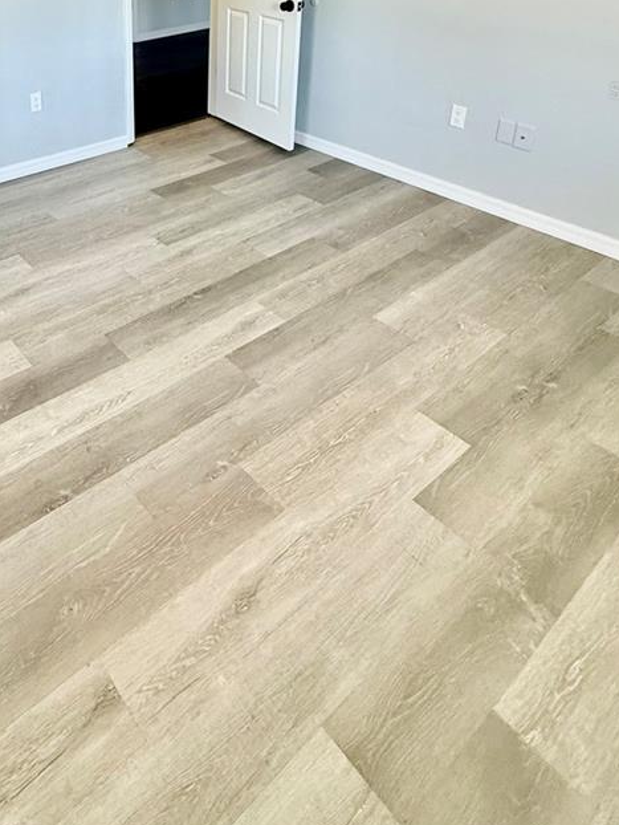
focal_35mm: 27
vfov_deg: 56.8
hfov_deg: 48.0
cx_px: 107
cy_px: 90
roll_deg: +2.4
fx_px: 643
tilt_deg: -17.5
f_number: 2.2
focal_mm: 2.22
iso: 160
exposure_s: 1/120
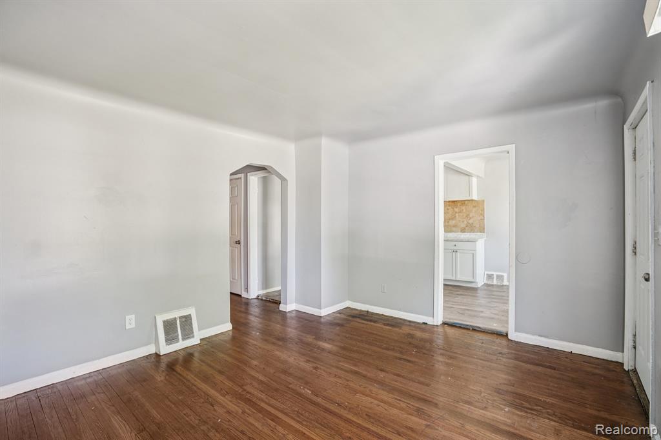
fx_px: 294
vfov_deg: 73.7
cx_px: 330
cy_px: 220
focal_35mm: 16
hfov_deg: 96.8
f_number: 8
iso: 400
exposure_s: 1/5
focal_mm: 16
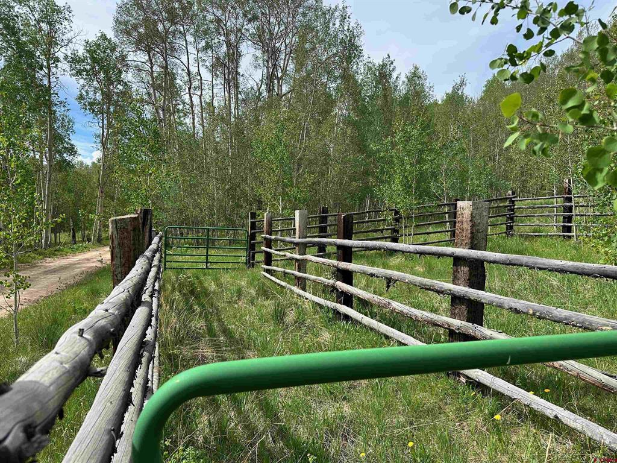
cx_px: 308
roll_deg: -2.1
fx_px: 428
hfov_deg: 71.6
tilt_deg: -3.1
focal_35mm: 24
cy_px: 232
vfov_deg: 56.8
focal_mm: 6.86
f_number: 1.78
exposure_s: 1/2353
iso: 80
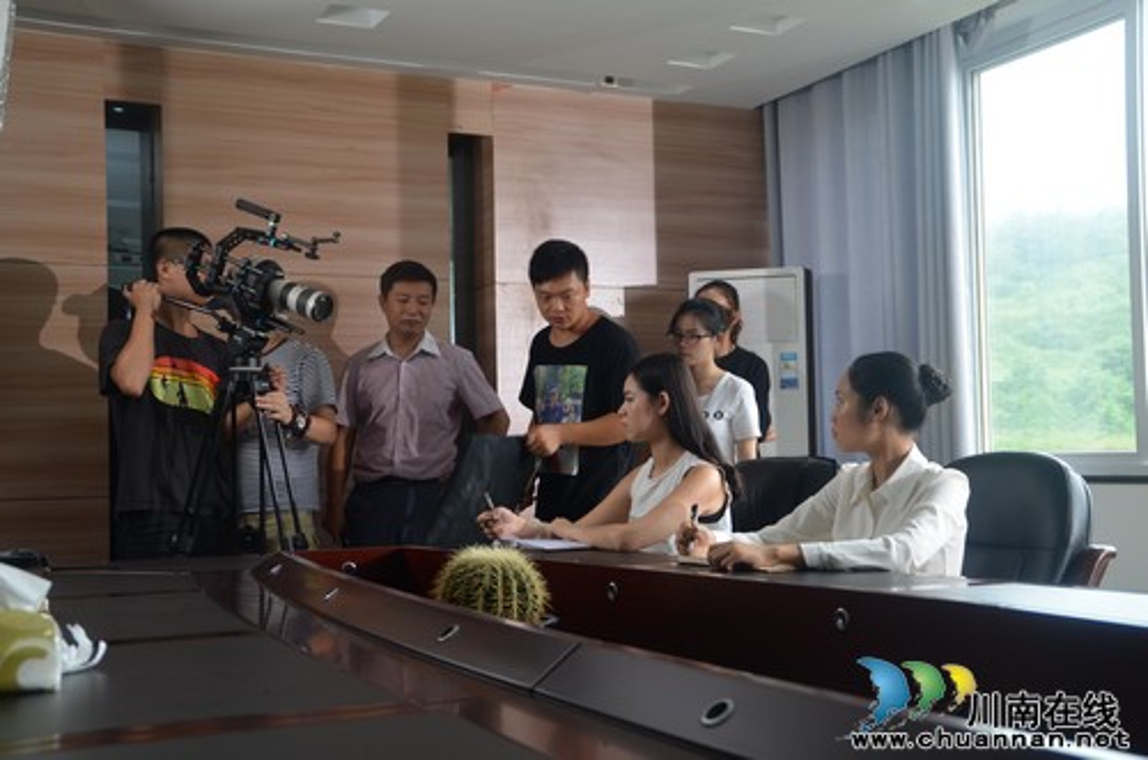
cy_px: 380
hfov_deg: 41.2
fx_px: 1527
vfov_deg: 27.9
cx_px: 574
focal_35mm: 48
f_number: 5.6
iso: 250
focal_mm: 32
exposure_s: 1/125
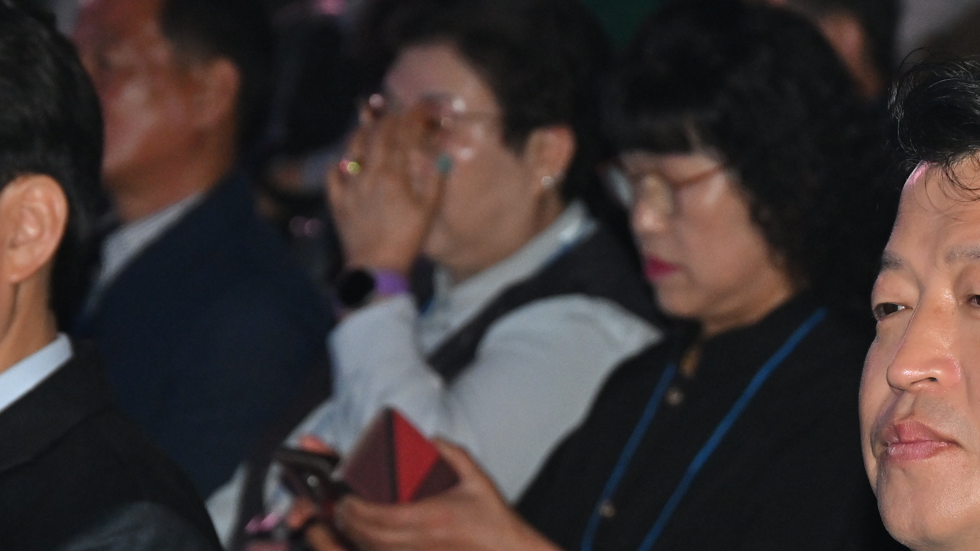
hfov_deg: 8.0
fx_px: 7016
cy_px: 628
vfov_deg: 4.5
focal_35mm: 270
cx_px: 864
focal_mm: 99
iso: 2000
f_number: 6.3
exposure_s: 1/160
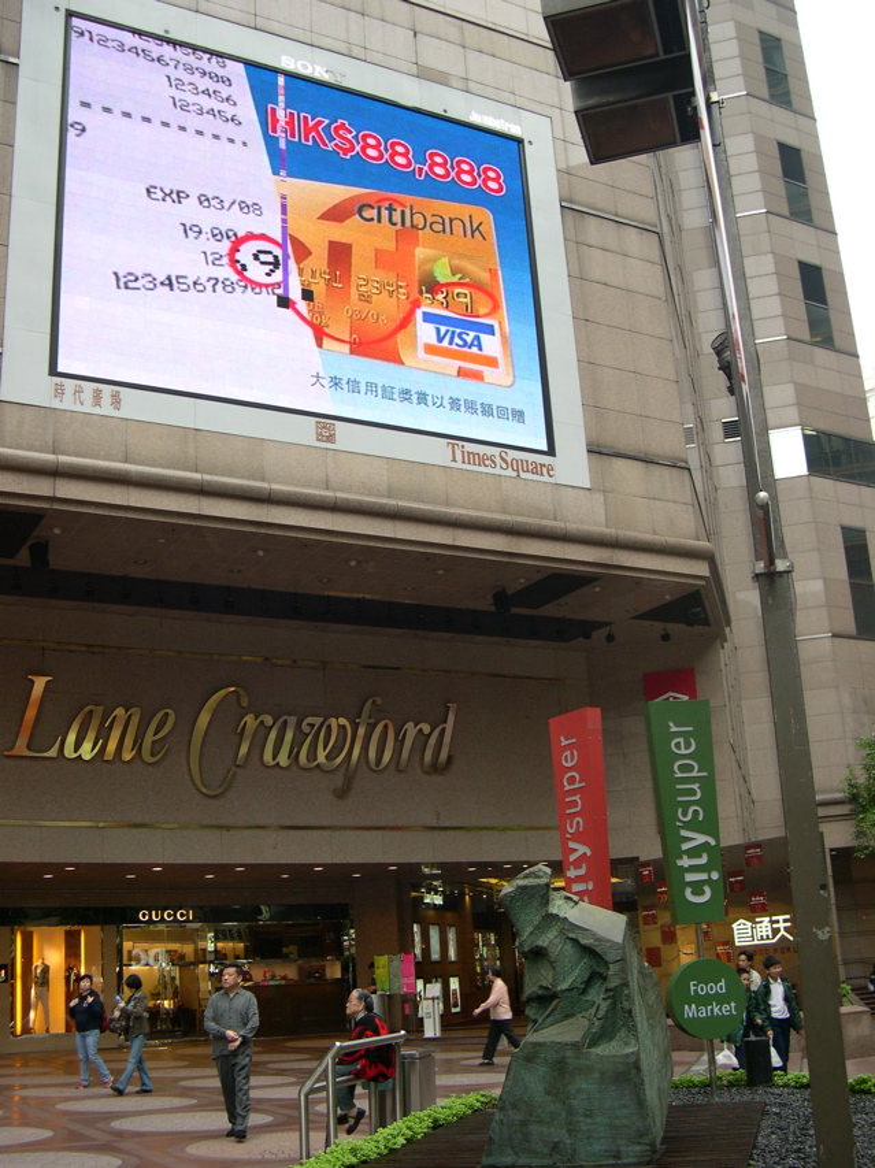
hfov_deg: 37.7
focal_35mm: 38
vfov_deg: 49.0
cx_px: 438
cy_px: 584
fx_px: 1282
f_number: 2.8
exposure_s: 1/54.7
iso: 100
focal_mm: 8
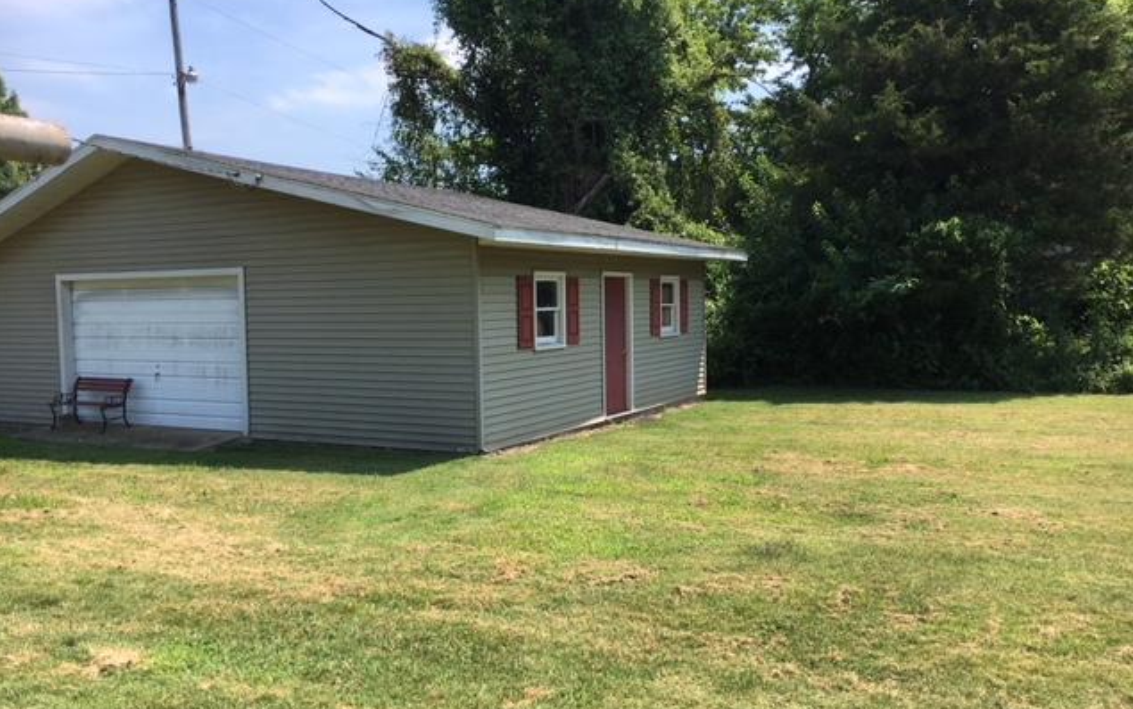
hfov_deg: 61.2
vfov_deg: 40.6
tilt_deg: -5.3
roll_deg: +0.3
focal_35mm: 31
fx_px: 957
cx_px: 564
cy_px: 375
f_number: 2.2
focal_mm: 4.15
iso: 25
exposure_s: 1/1202
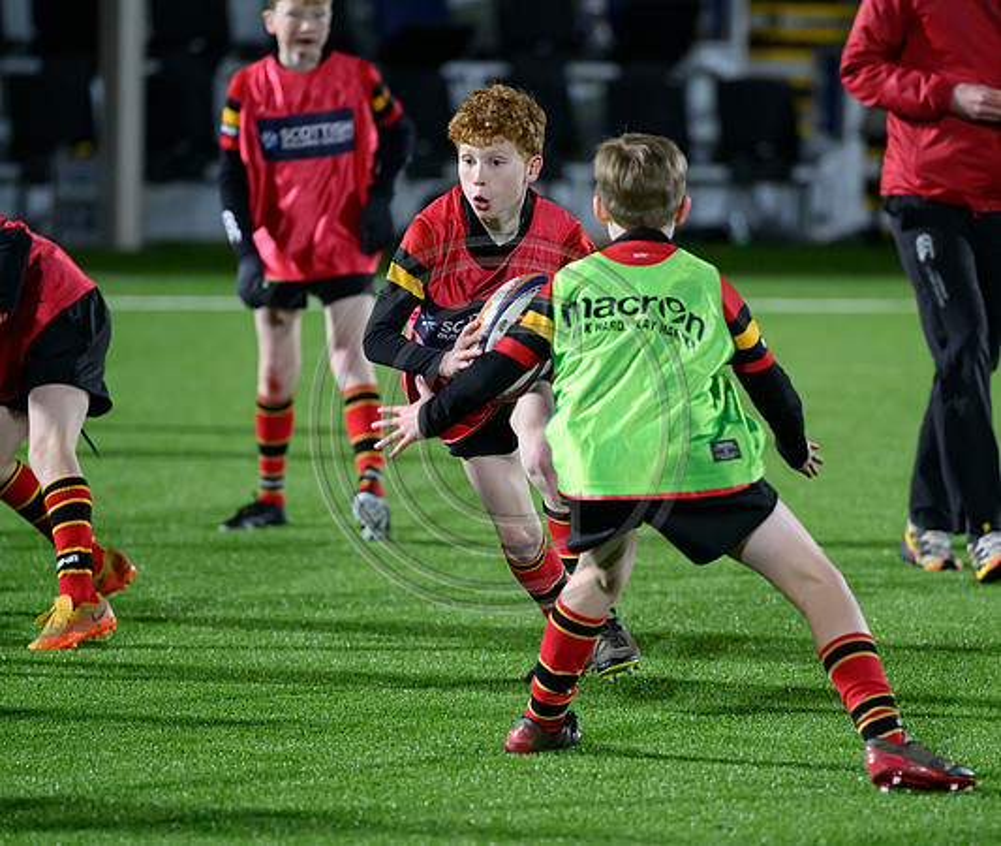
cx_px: 644
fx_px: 8479
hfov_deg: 6.8
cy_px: 479
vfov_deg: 5.7
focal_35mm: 280
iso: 6400
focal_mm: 190
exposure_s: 1/1600
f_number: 3.2
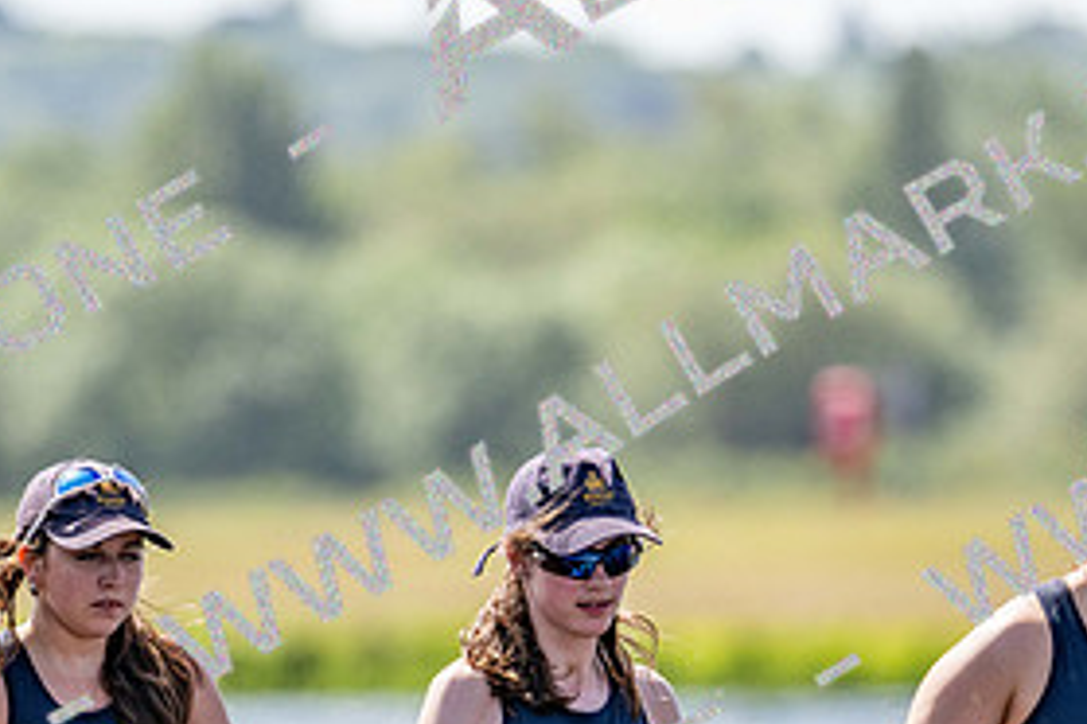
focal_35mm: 831
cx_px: 639
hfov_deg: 2.5
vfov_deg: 1.7
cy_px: 691
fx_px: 25090
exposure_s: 1/2500
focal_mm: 400
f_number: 4.5
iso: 280
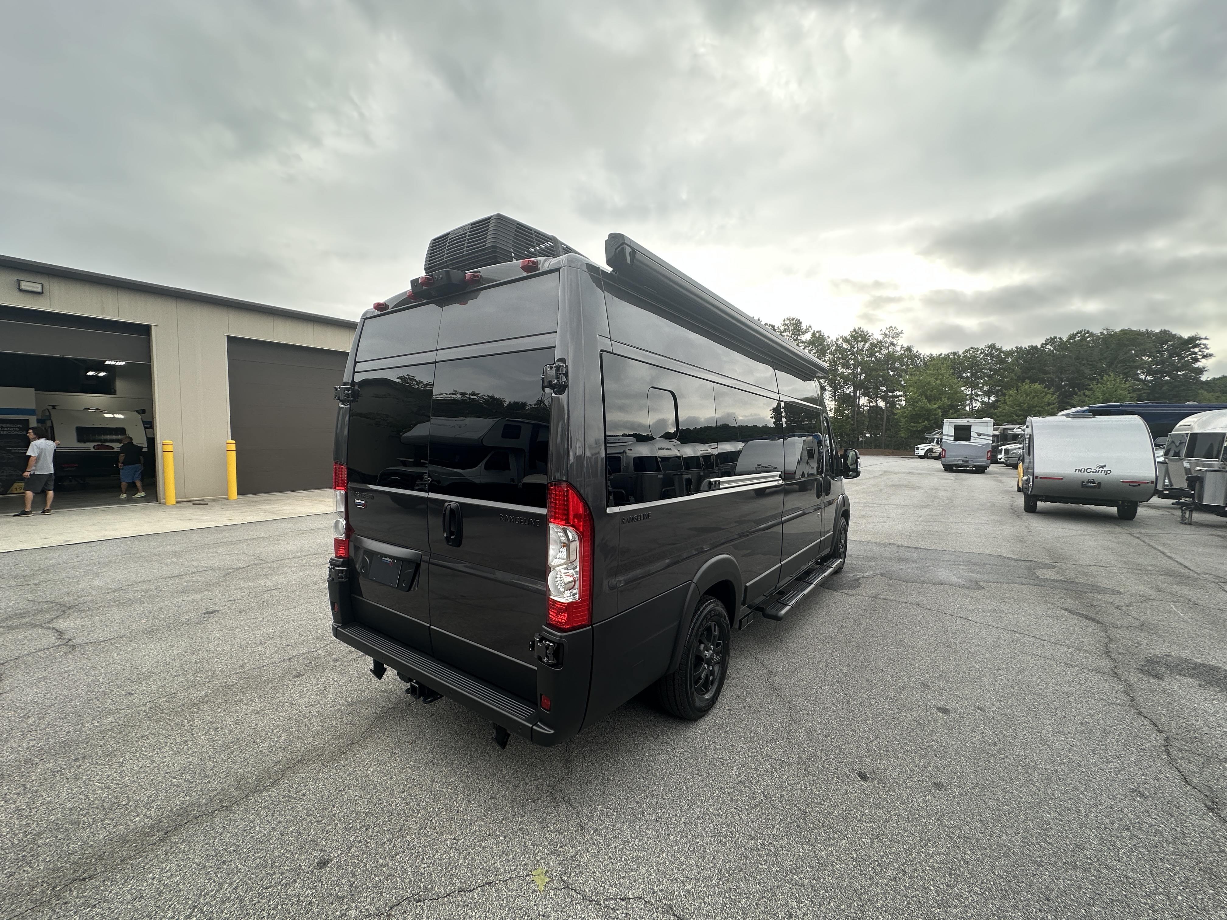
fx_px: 496
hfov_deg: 102.1
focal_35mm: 14
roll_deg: +0.4
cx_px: 614
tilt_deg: -2.0
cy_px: 460
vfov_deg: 85.7
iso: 40
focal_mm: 2.22
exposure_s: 1/161
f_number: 2.2
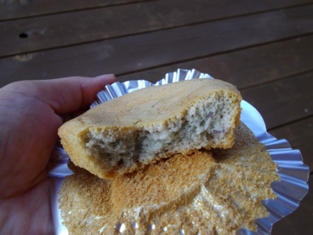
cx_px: 156
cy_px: 118
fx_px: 290
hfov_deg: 56.8
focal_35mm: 32
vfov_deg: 44.2
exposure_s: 1/200
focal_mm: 5.8
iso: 100
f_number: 3.5
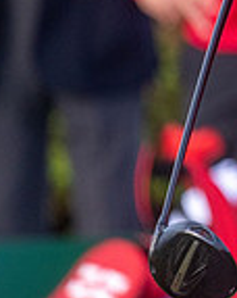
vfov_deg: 1.4
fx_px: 12530
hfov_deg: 1.1
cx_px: 520
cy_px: -128
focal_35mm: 1426
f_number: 4
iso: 640
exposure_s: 1/1600
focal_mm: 300
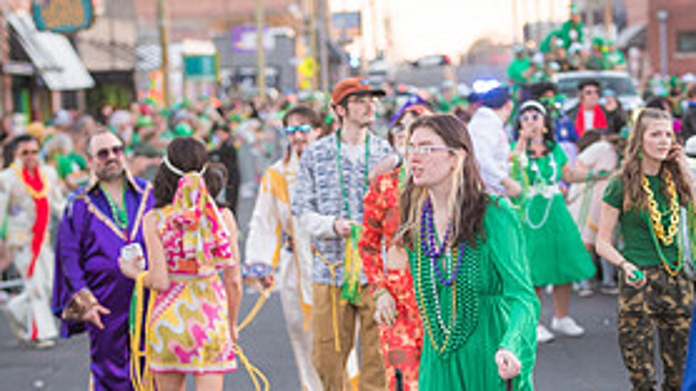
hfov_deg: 15.5
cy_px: 318
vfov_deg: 8.7
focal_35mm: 139
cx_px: 373
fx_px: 2564
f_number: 2.8
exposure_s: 1/160
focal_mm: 82
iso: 400
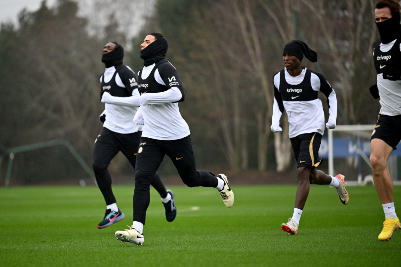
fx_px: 2061
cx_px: 200
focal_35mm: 185
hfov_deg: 11.1
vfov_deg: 7.4
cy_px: 134
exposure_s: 1/4000
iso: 1250
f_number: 2.8
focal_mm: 185
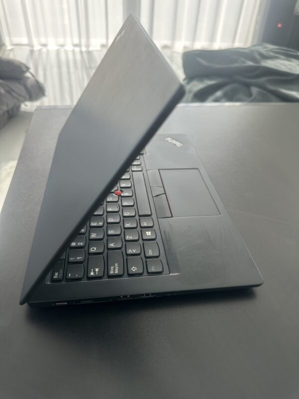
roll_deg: -2.8
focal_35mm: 24
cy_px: 200
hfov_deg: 56.8
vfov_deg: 71.6
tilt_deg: -38.4
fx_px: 276
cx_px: 150
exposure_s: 1/672
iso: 80
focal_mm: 6.86
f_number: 1.78
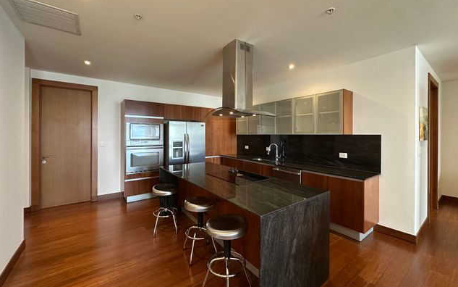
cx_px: 229
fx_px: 187
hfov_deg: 101.4
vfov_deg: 74.8
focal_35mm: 15
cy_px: 136
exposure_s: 1/60
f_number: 2.2
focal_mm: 2.22
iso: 320
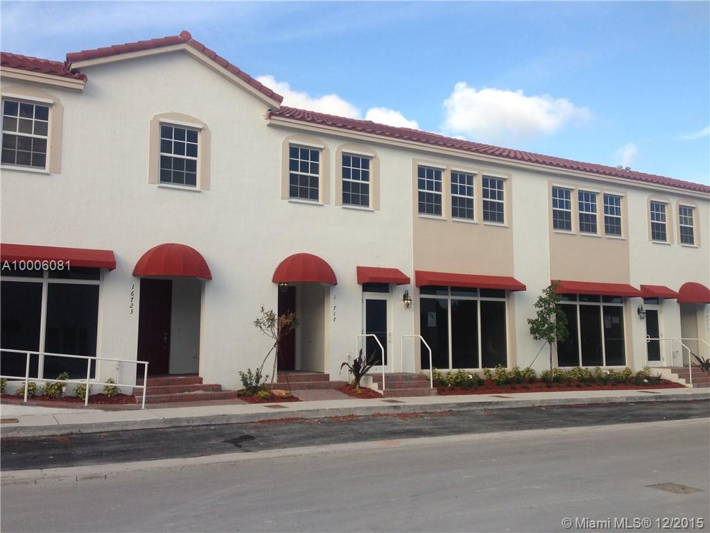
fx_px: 677
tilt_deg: +7.4
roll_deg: -0.3
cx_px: 355
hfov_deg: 55.4
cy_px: 266
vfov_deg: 42.9
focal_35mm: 33
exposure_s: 1/661
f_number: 2.4
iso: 50
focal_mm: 4.12
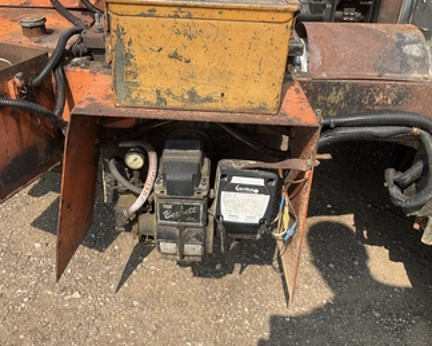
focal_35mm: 35
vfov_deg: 42.1
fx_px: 447
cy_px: 151
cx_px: 184
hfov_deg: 51.4
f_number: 1.8
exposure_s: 1/898
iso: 25
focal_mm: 3
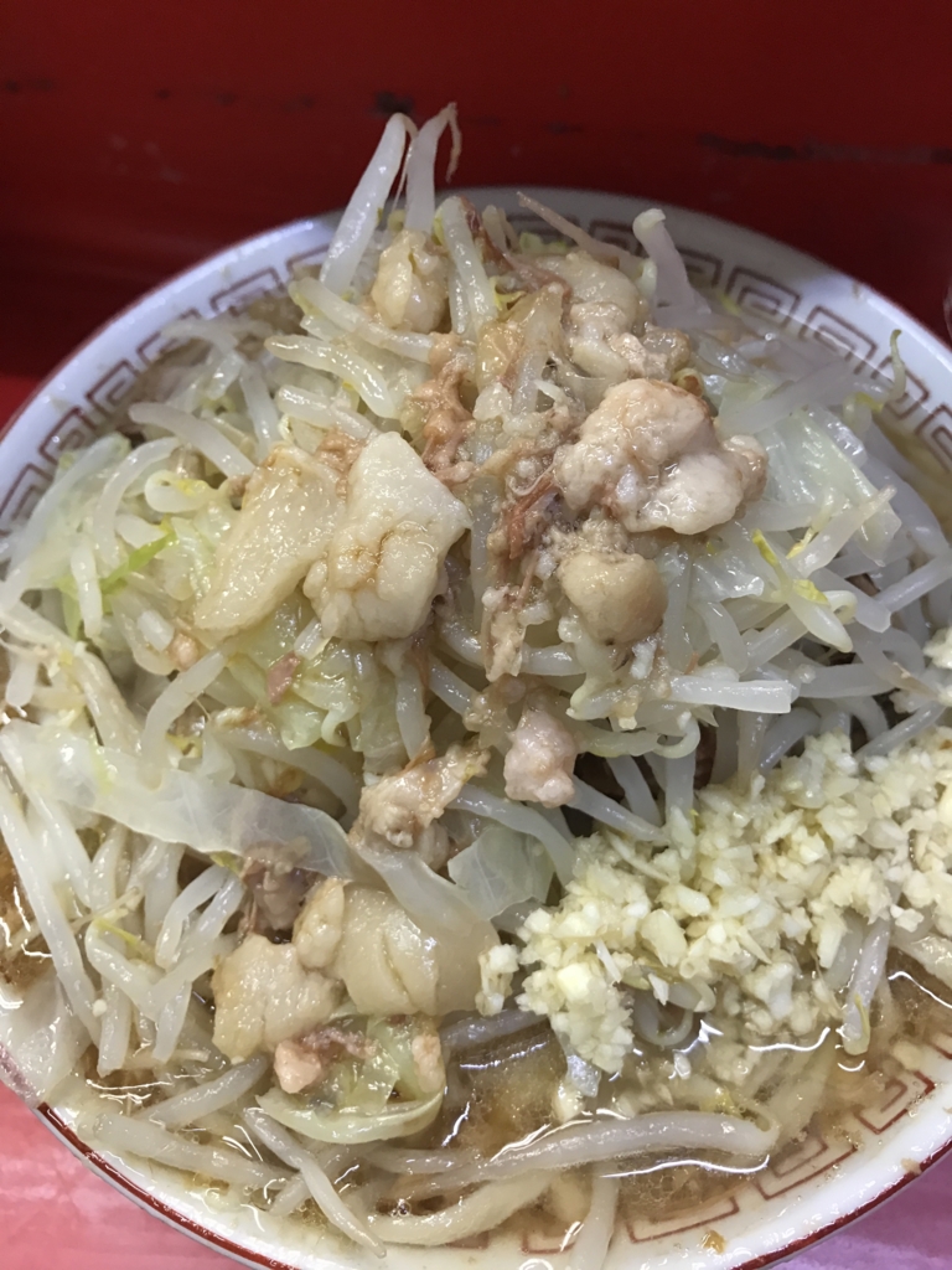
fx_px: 1027
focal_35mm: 28
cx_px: 476
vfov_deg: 63.4
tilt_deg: -60.4
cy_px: 635
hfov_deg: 49.7
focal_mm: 3.99
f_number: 1.8
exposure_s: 1/17
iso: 40
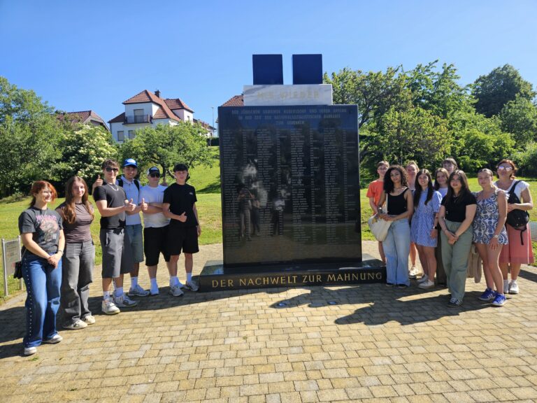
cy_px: 202
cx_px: 268
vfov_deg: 58.9
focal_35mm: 23
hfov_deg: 73.9
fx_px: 357
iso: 25
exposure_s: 1/781
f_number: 1.8
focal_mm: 5.4
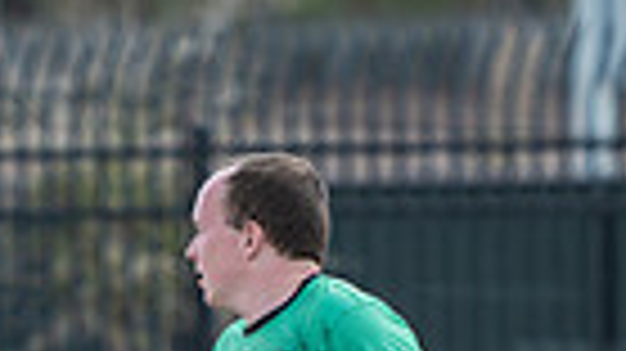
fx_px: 12641
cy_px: 790
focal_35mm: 762
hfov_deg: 2.8
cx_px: 154
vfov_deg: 1.6
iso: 160
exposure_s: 1/1600
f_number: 3.2
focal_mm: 155
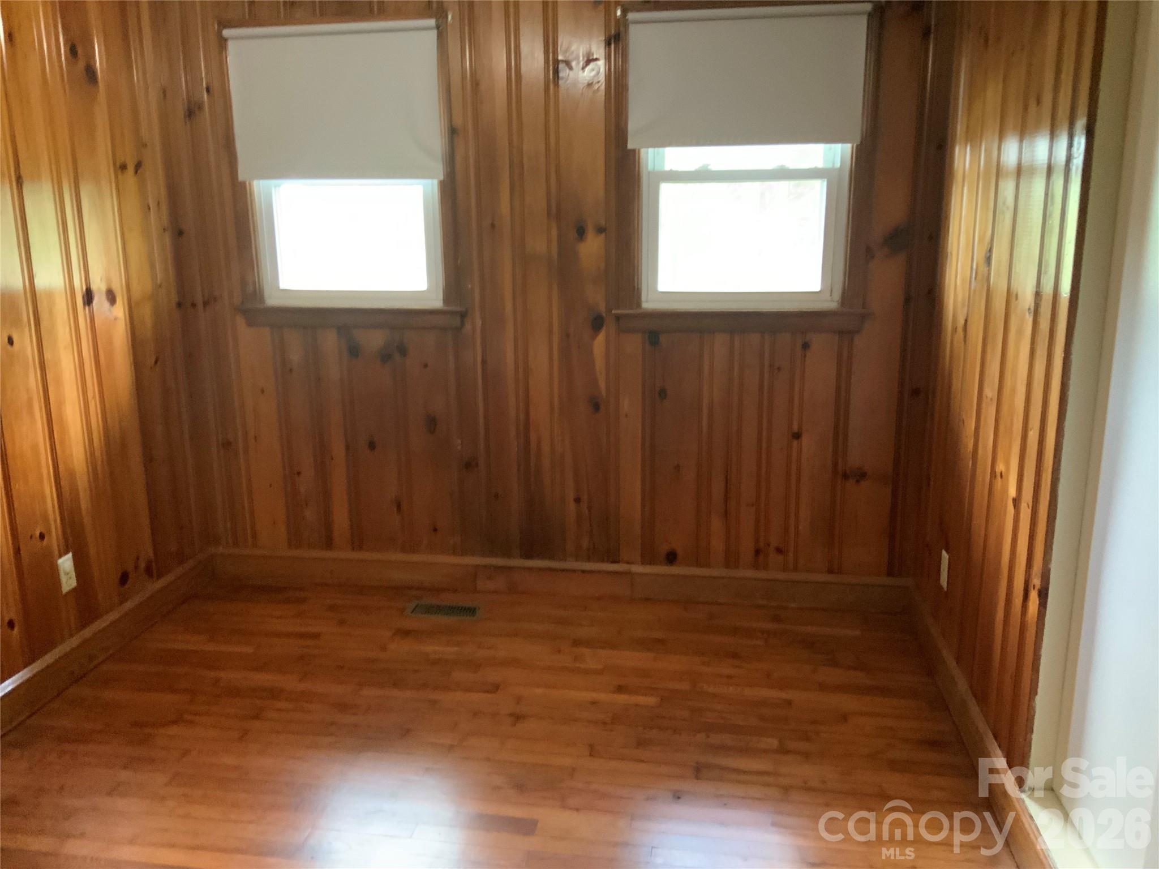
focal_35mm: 29
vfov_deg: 48.2
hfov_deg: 61.7
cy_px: 434
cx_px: 580
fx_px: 971
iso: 320
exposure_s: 1/30
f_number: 1.8
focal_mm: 3
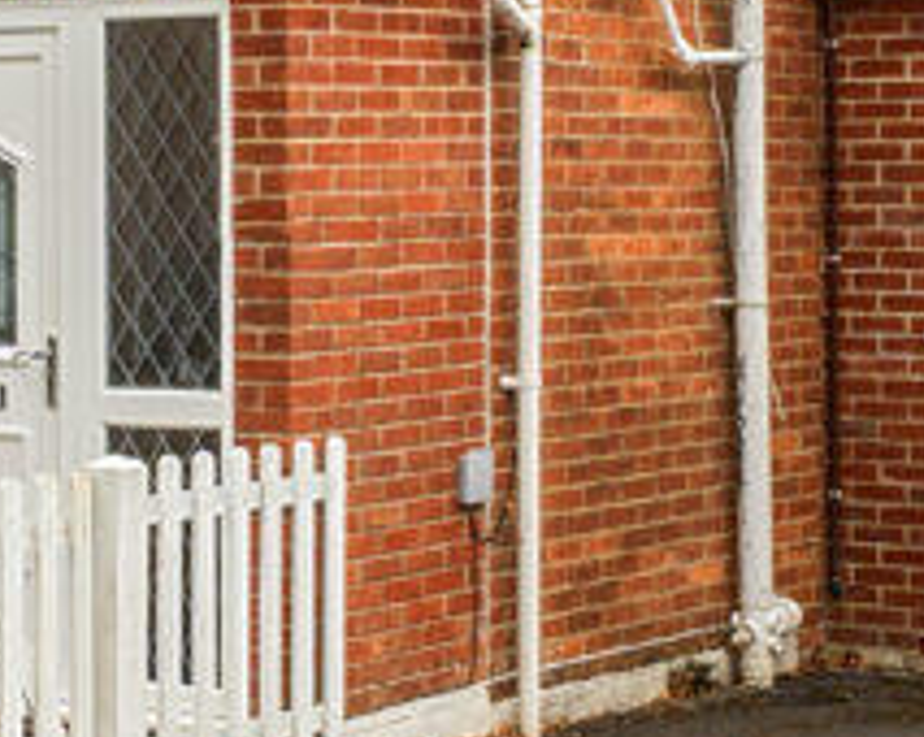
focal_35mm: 113
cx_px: 451
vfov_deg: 13.5
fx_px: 3087
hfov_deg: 17.0
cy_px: 63
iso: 400
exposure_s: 1/160
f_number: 8
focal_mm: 17
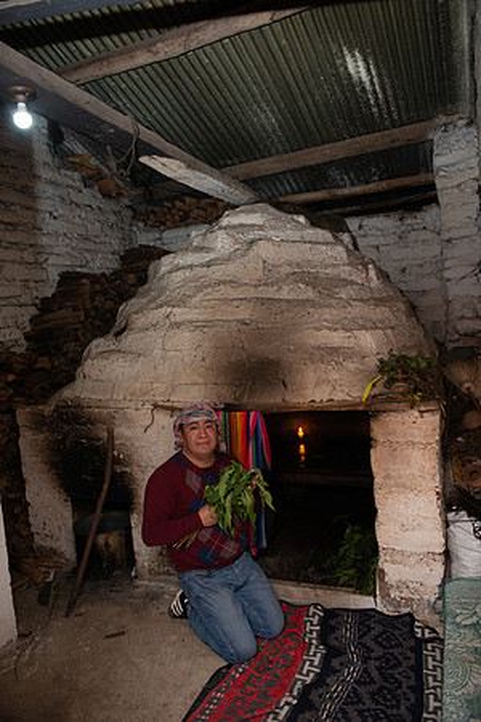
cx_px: 240
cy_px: 361
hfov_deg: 53.1
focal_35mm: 24
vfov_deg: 73.7
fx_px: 481
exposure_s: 1/80
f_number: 2.8
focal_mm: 24
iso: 500
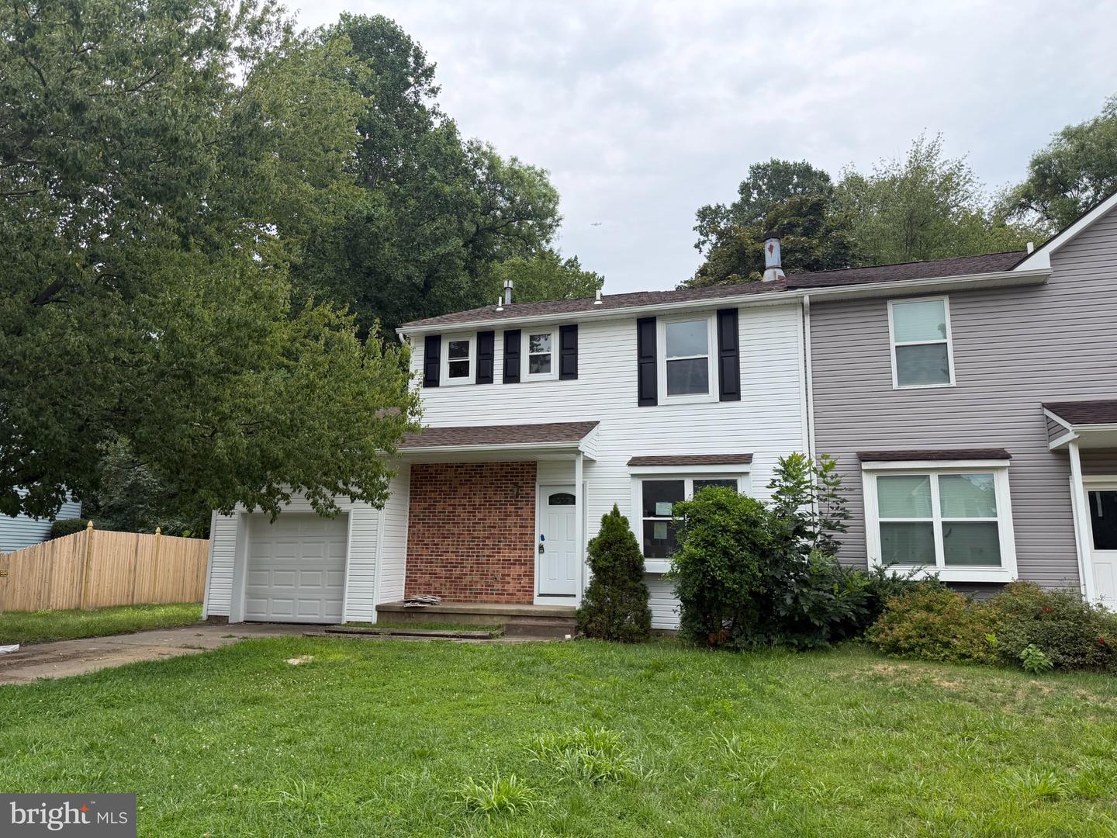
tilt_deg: +9.0
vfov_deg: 56.8
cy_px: 419
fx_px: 774
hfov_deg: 71.6
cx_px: 558
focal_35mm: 24
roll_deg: -0.7
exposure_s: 1/3425
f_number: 1.78
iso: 100
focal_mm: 6.76
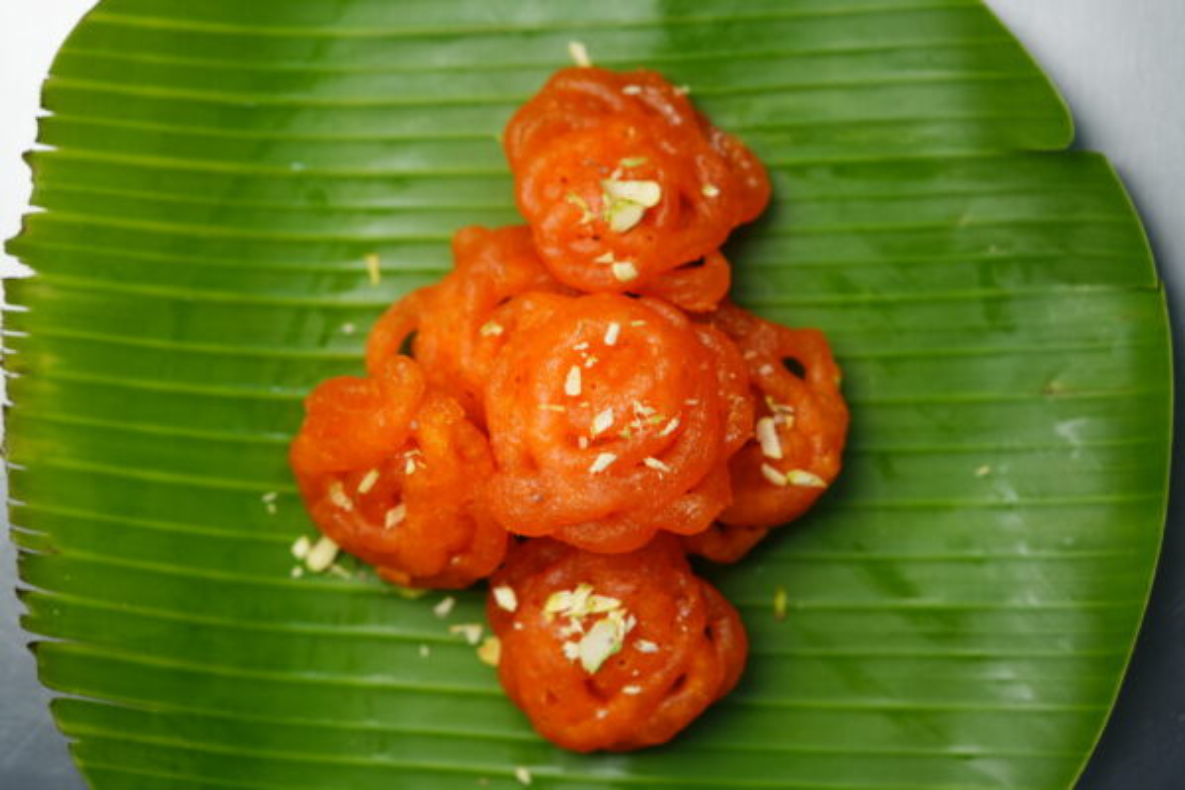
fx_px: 2962
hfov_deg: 22.6
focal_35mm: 90
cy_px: 395
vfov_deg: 15.2
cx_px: 592
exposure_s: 1/320
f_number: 3.5
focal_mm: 90
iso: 1000
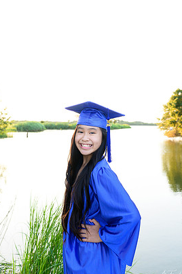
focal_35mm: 39
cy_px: 136
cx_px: 87
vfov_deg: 49.6
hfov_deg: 34.1
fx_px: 297
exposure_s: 1/200
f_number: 5.6
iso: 500
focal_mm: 35
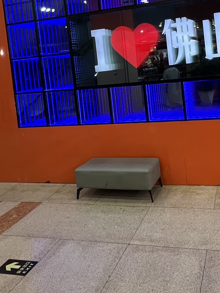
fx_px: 254
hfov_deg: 44.6
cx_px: 174
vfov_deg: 56.4
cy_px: 67
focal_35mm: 30
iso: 200
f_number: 1.8
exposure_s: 1/100
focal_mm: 1.57
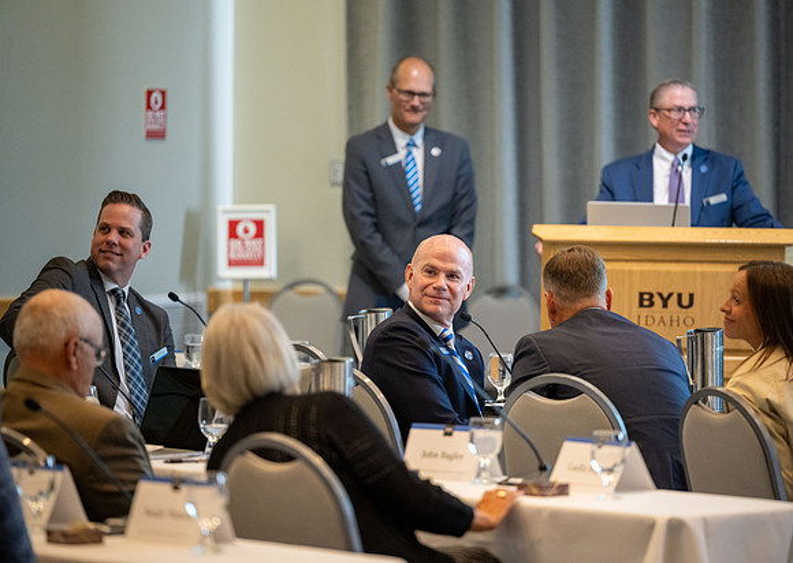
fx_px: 4696
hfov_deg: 9.7
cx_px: 423
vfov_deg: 6.9
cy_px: 282
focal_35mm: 209
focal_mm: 200
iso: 2000
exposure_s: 1/200
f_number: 2.8
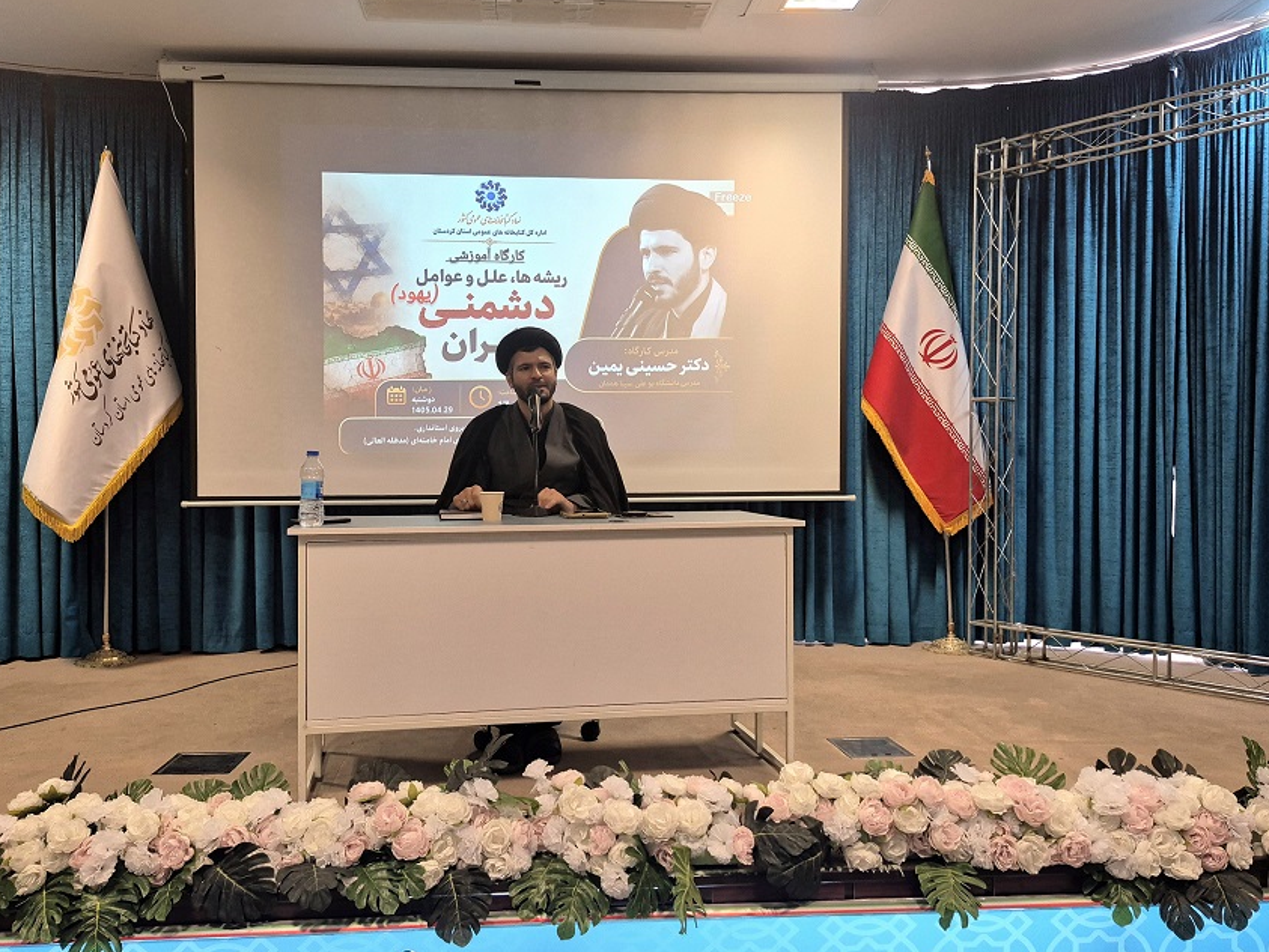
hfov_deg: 65.2
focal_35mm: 27
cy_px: 467
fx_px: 990
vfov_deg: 51.4
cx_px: 583
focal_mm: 5.4
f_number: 1.8
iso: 200
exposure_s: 1/100
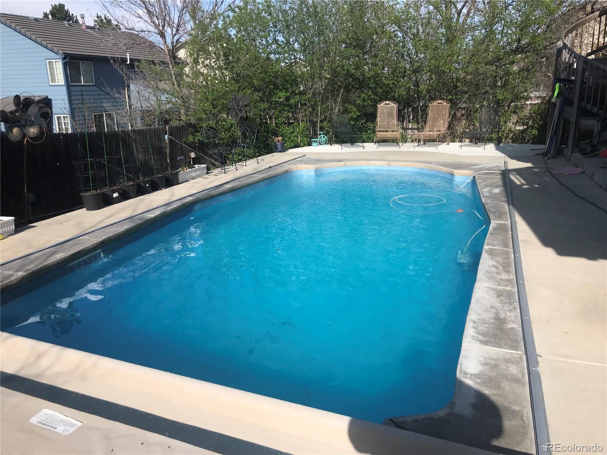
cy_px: 228
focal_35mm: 28
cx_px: 304
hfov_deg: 63.4
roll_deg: +1.5
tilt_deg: -14.6
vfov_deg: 49.7
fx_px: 491
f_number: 1.8
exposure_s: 1/1742
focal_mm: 3.99
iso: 20
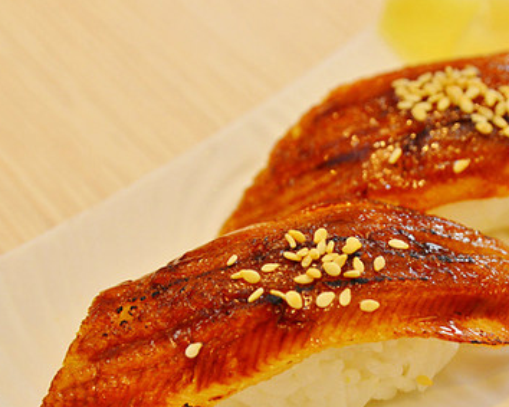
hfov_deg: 16.1
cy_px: 282
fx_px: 1792
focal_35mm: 119
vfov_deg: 12.9
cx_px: 341
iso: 800
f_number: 5.6
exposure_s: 1/60
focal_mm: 50
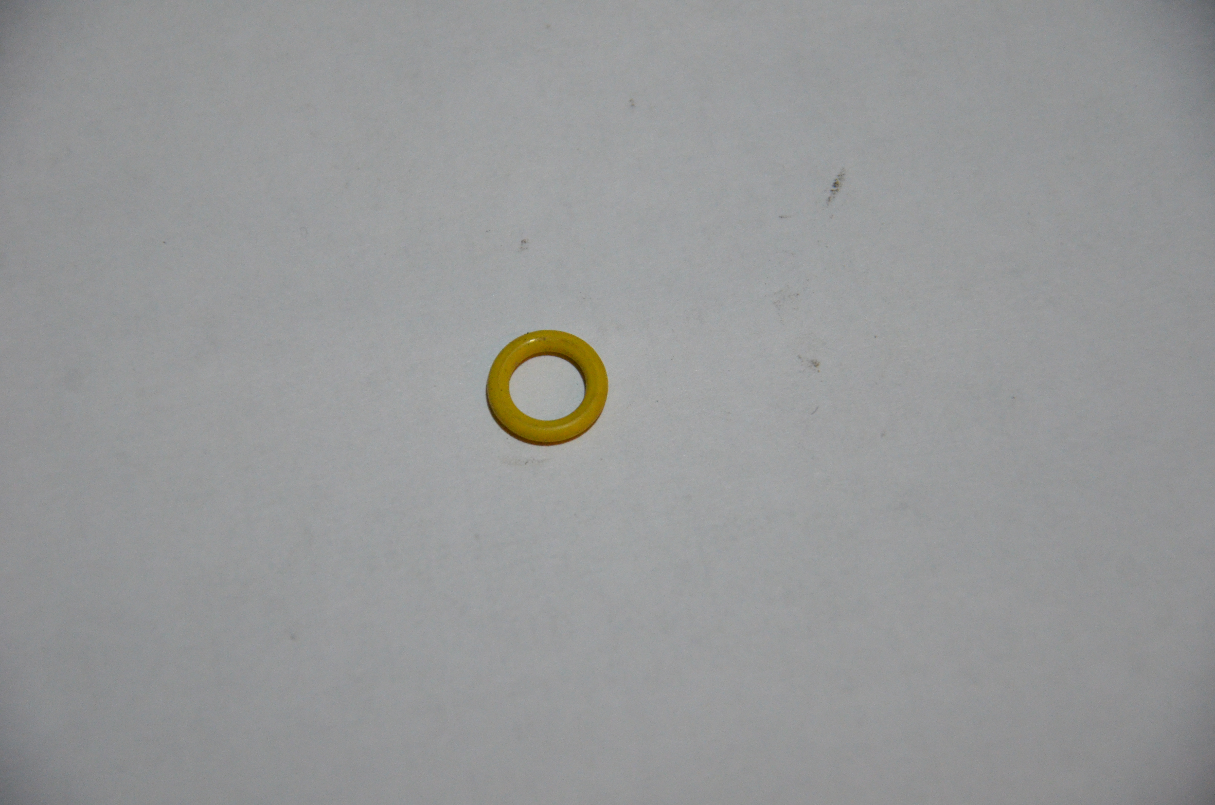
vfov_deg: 8.7
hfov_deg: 13.1
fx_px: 5305
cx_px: 608
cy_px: 402
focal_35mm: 158
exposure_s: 1/640
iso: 2500
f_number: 6.3
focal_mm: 105
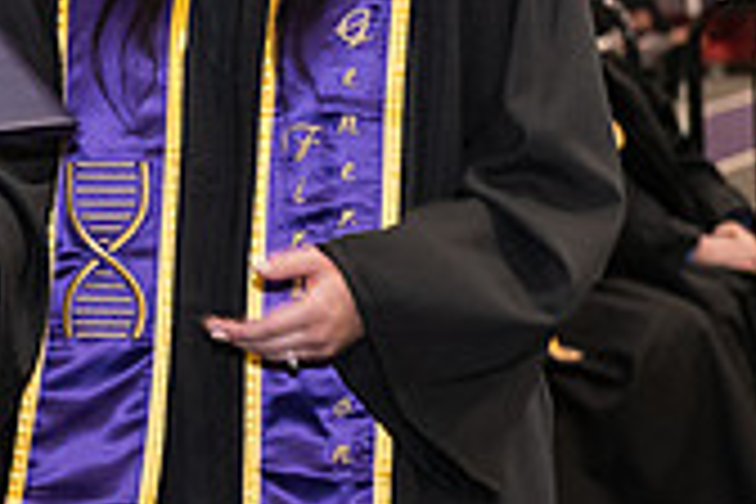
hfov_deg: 8.9
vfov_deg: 6.0
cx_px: -176
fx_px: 4788
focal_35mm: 228
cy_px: -43
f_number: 5
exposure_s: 1/125
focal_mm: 66
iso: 2500
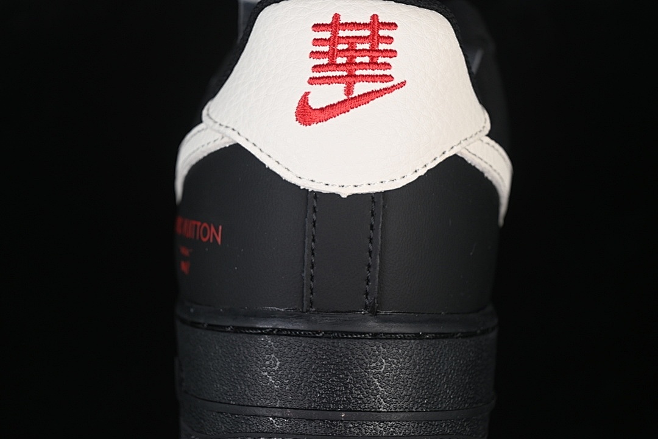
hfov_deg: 27.0
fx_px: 1371
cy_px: 220
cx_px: 329
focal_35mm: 75
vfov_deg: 18.2
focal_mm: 50
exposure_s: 1/50
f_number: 6.3
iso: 160
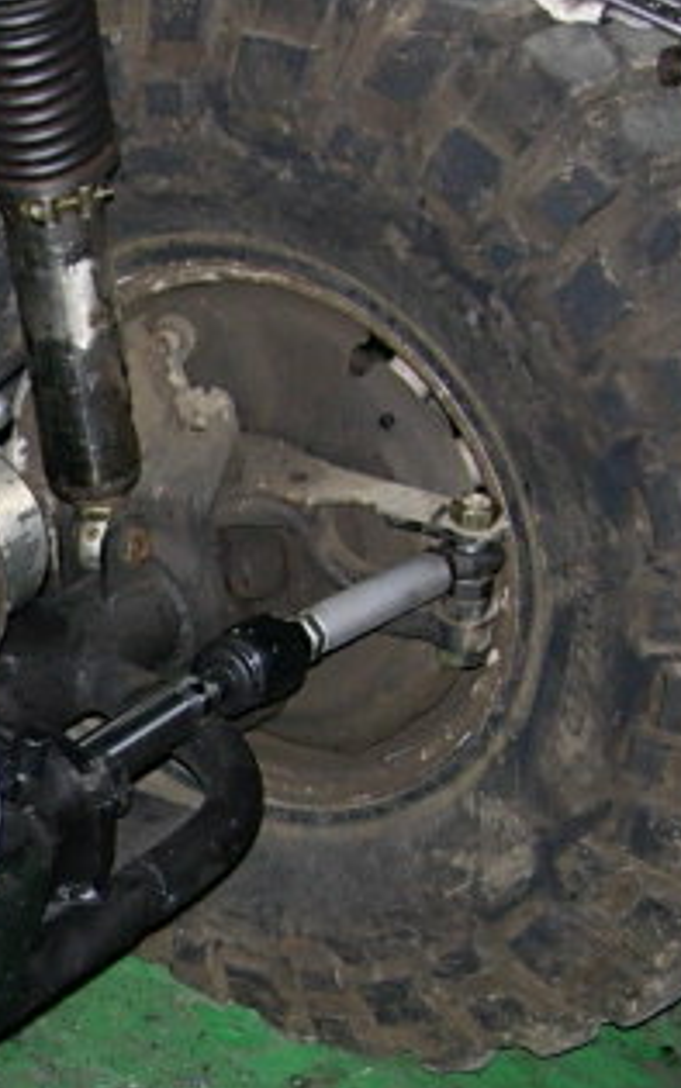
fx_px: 3265
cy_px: 791
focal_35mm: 110
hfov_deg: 11.4
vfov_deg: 18.8
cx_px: -325
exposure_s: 1/111
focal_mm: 10.6
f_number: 3.2
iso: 137
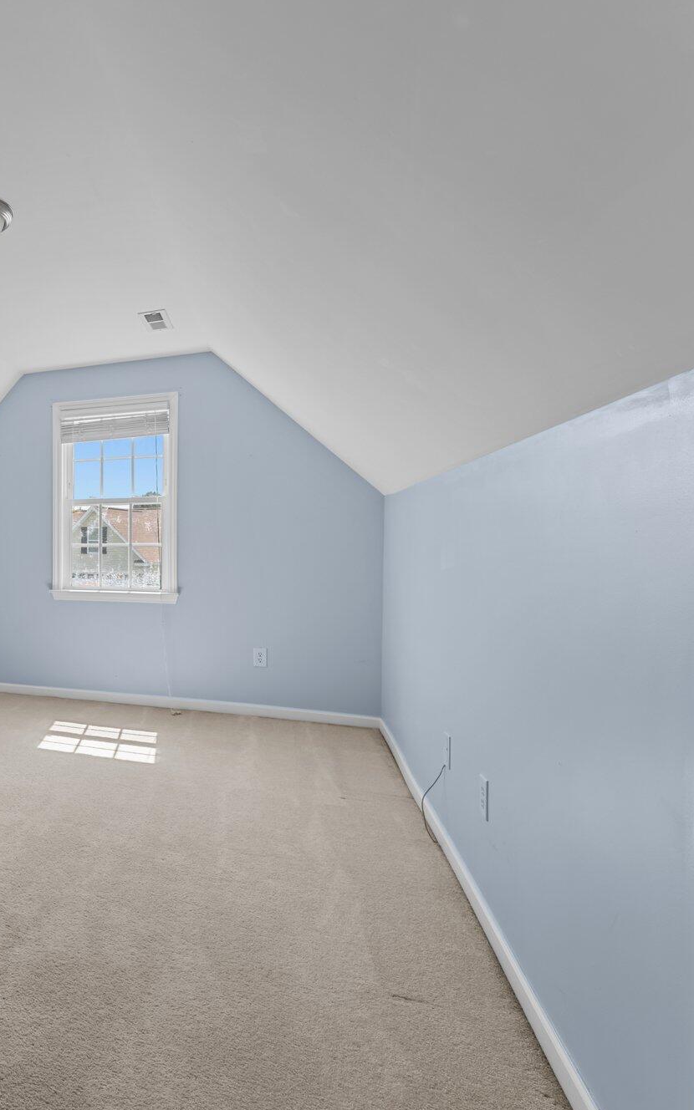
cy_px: 548
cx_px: -34
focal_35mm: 22
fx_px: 666
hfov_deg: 44.6
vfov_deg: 79.6
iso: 400
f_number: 9
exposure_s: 1/15
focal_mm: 14
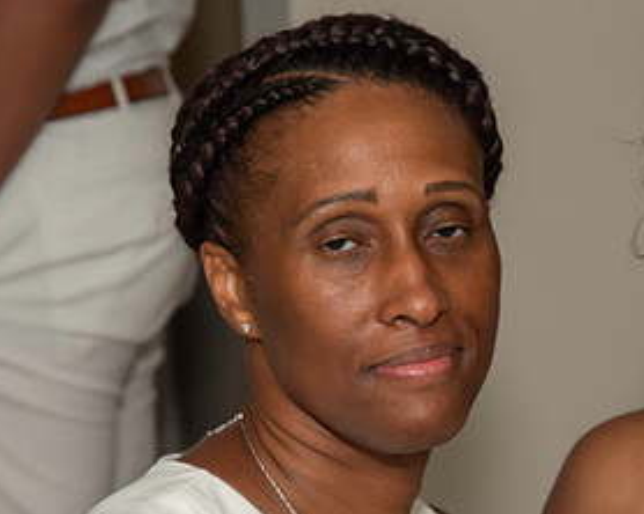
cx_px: 395
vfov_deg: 7.4
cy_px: 428
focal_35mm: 207
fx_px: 3943
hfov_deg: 9.3
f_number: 5.6
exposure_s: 1/250
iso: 400
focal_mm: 58
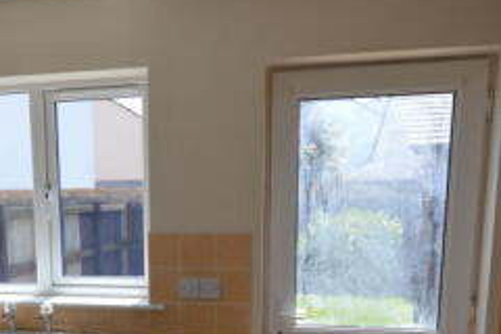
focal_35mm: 41
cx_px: 167
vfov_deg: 30.9
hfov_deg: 46.7
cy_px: 311
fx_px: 571
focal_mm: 10
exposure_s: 1/125
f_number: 5.6
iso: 125
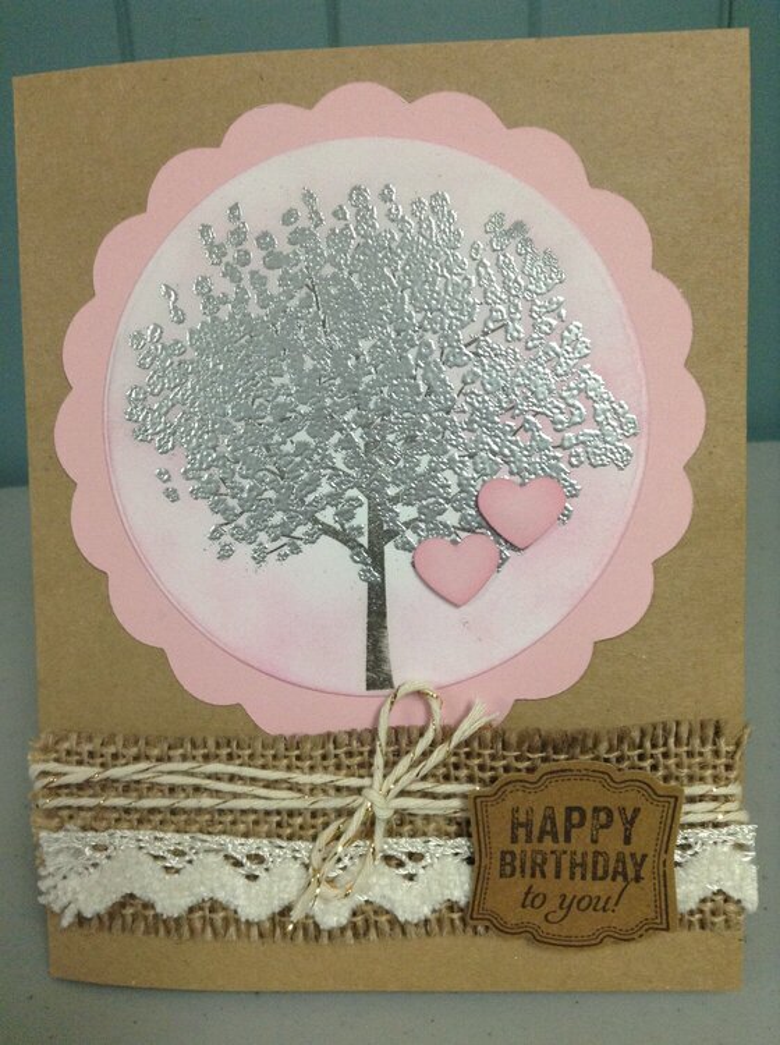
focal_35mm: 33
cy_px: 522
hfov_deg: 42.8
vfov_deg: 55.4
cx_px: 390
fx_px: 994
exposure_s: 1/24
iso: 100
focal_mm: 3.3
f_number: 2.4
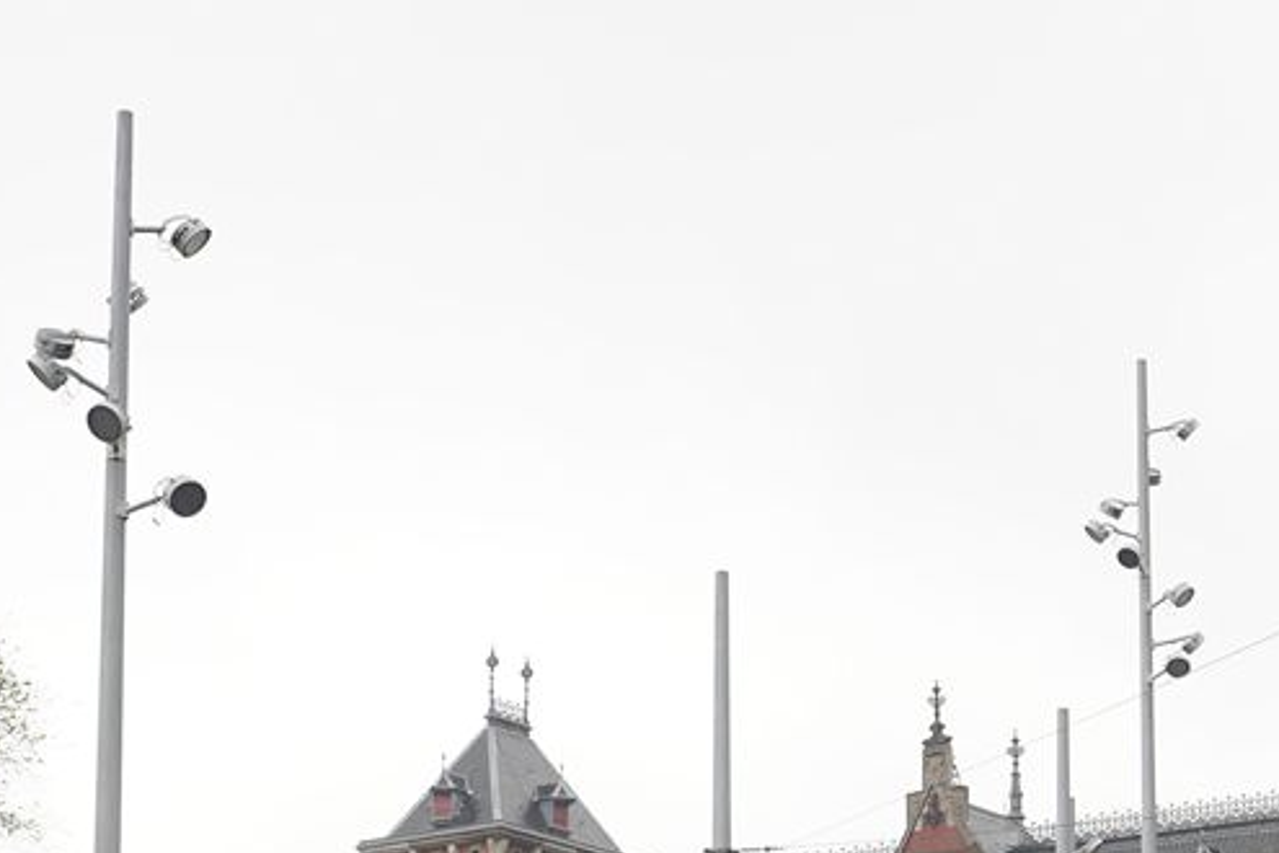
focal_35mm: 97
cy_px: 1140
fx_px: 3446
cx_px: 977
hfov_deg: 20.8
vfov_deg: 13.5
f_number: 4.5
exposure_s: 1/100
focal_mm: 24
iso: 100
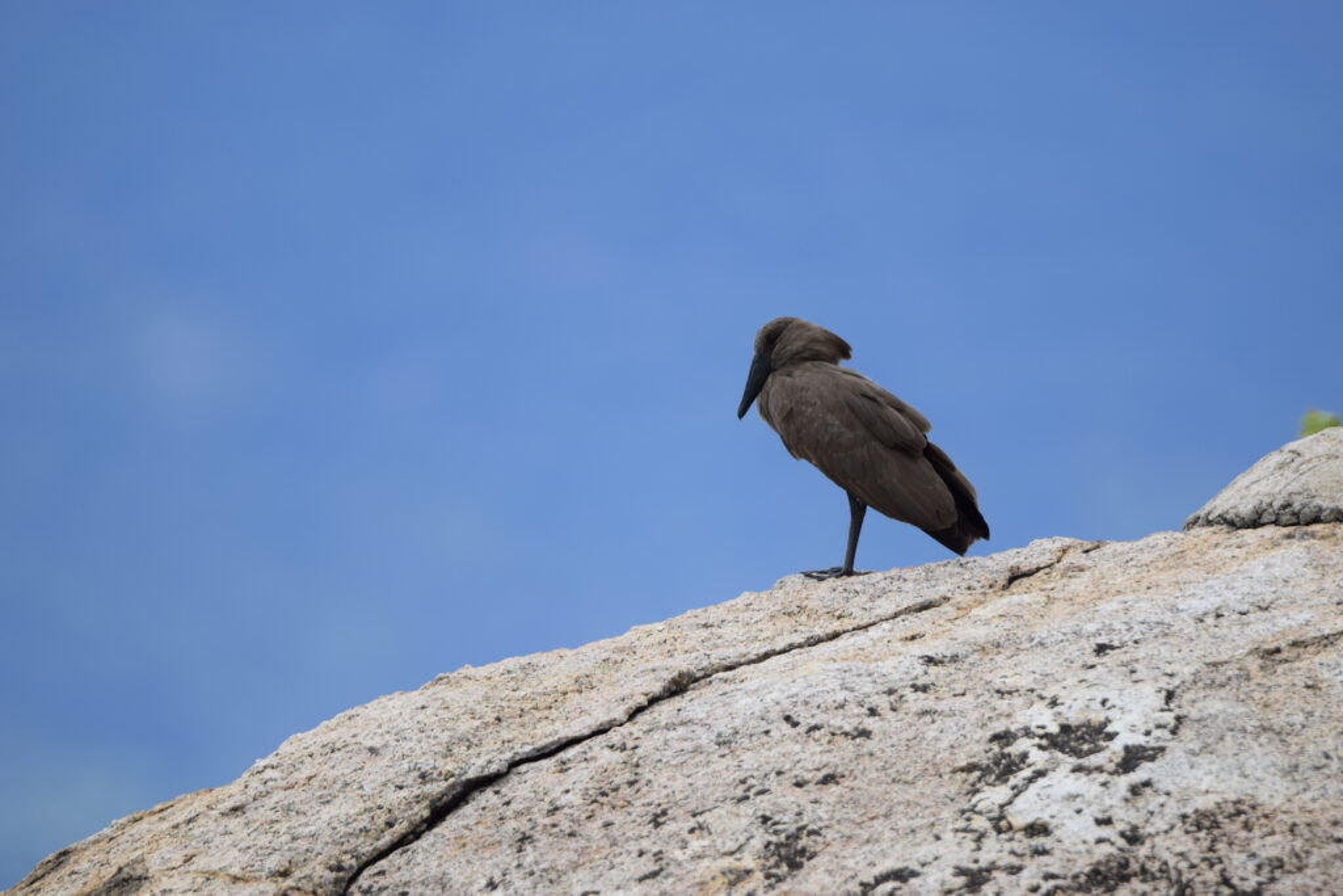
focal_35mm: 900
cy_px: 448
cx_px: 672
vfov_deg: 1.5
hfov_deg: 2.3
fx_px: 33577
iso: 400
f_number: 6.3
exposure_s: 1/500
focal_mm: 600
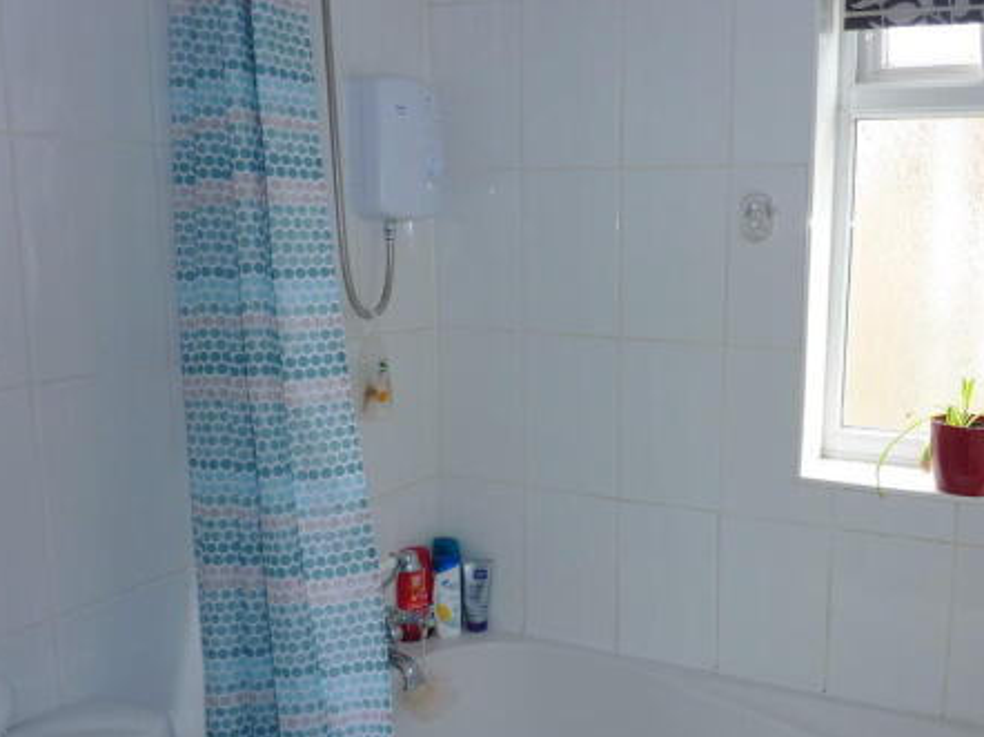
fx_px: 938
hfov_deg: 54.5
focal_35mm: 33
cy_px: 395
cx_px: 638
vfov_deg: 42.9
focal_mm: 4.1
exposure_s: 1/15
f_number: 3.3
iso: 100
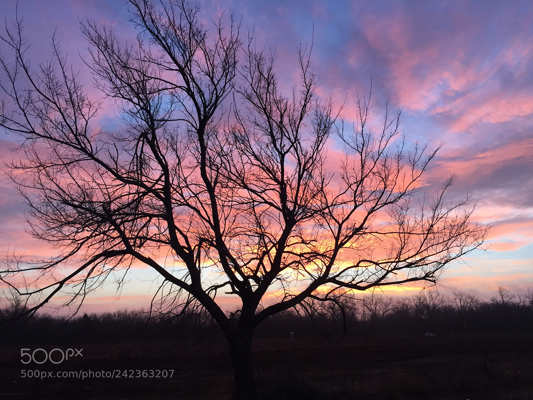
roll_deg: -2.3
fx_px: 447
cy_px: 200
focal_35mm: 29
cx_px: 266
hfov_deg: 61.7
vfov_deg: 48.2
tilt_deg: +16.8
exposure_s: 1/40
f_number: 2.2
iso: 32
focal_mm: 4.15
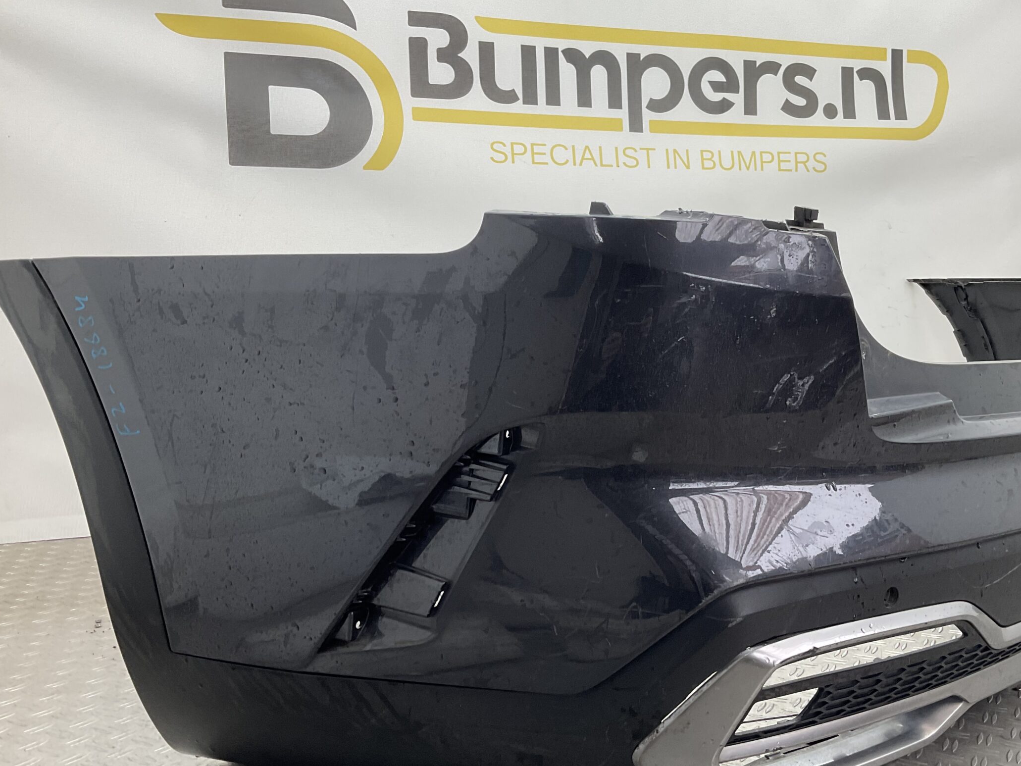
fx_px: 1062
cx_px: 595
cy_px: 409
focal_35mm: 36
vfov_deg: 39.6
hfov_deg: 51.1
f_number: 1.8
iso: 40
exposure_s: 1/120
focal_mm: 3
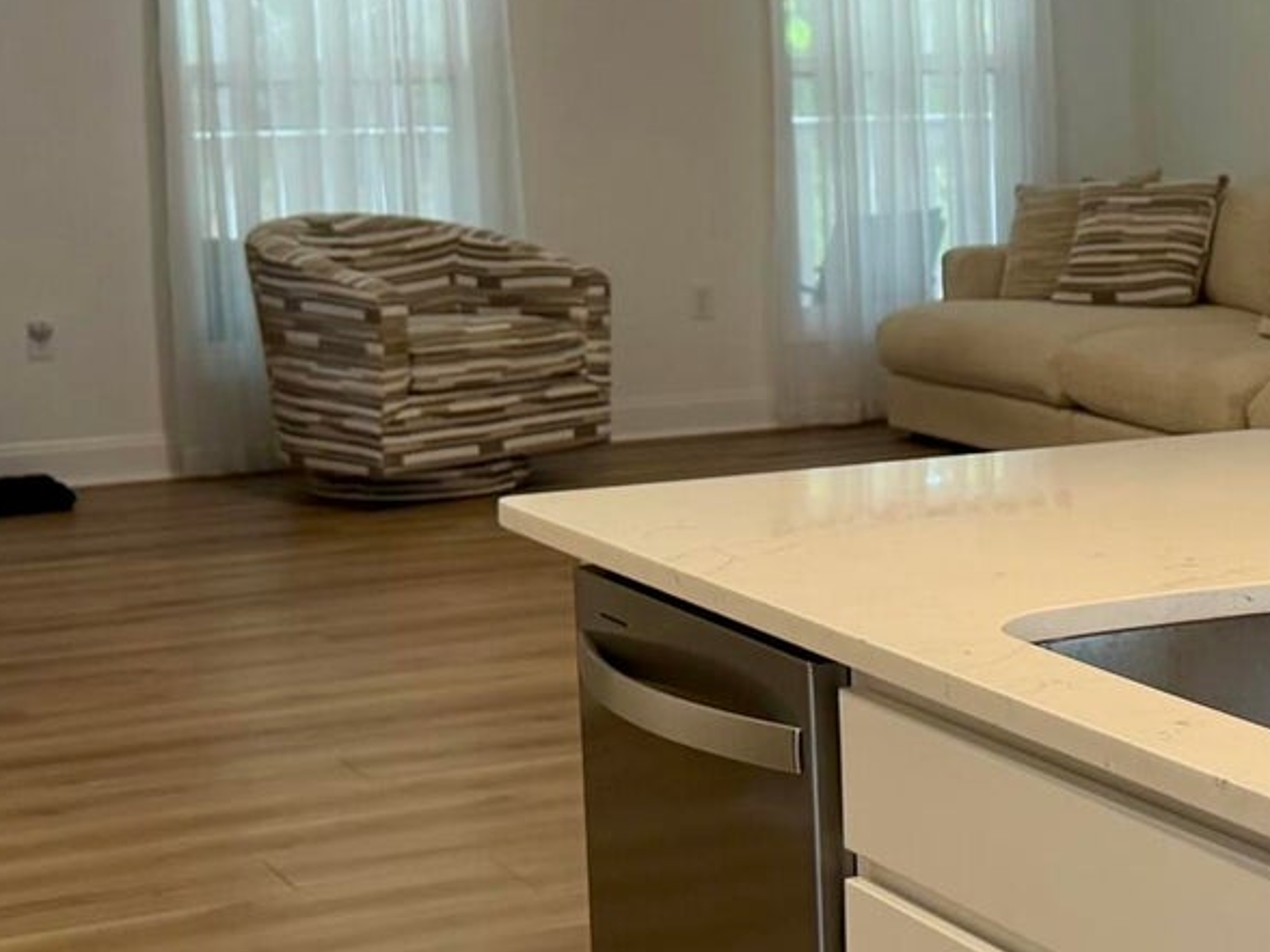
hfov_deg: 21.5
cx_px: 1342
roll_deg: +0.8
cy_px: 468
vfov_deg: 17.0
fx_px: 3192
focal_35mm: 87
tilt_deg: -8.5
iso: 200
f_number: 1.78
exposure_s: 1/155
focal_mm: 6.76
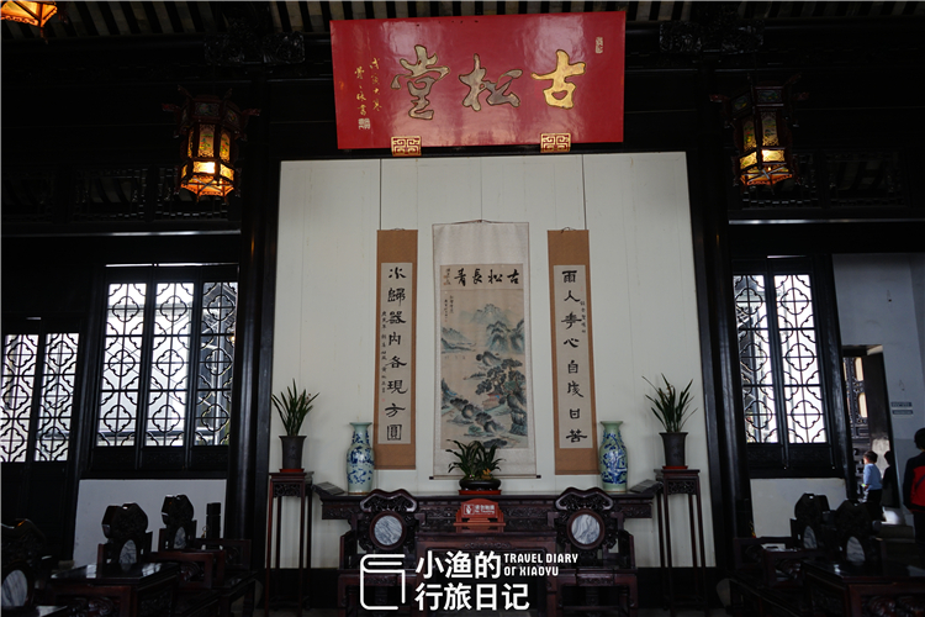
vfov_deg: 46.4
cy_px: 308
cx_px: 462
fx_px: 719
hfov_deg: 65.5
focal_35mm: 28
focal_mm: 28
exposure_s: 1/60
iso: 400
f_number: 4
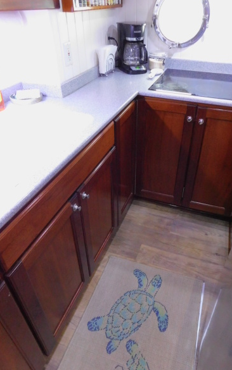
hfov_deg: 49.2
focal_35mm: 25
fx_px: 253
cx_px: 128
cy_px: 183
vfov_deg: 72.5
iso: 800
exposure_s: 1/6
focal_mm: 4
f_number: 3
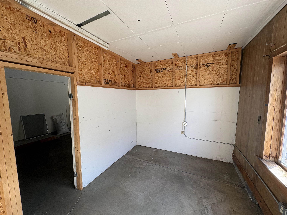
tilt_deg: -4.8
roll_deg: +1.4
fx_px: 116
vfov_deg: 85.7
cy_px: 108
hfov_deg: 102.1
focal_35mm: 14
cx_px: 144
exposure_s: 1/99
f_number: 2.2
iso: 50
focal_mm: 2.22
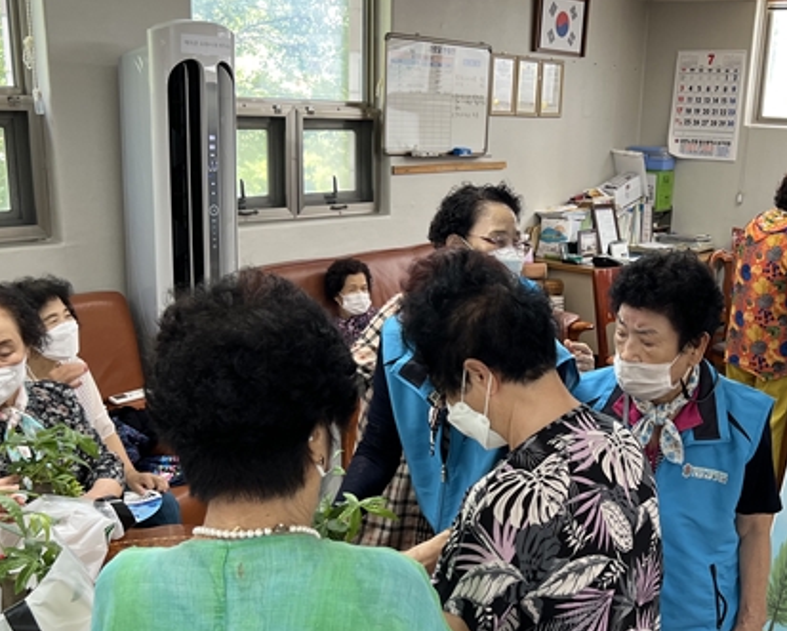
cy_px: 396
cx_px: 515
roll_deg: -3.5
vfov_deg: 34.7
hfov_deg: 42.4
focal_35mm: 43
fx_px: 1002
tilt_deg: -16.1
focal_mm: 5.7
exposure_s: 1/120
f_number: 1.5
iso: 100
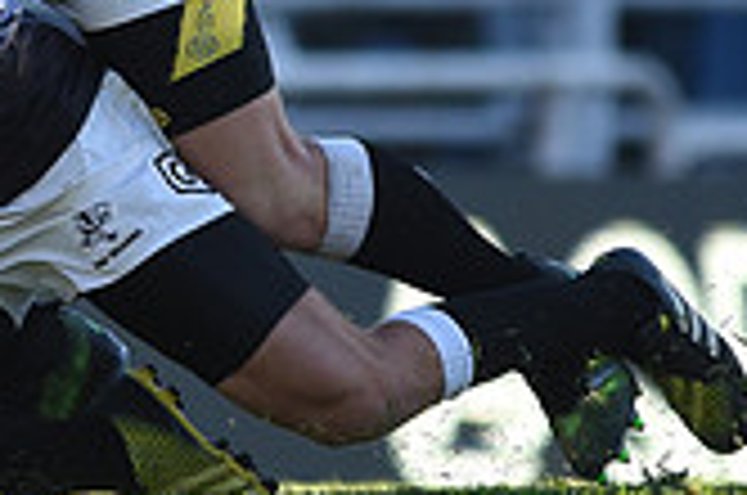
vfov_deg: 0.9
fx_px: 30464
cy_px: -227
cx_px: -369
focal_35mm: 1471
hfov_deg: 1.4
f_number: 4
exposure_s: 1/1600
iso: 500
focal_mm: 420
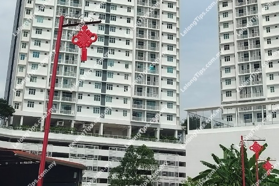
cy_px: -90
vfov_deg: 17.2
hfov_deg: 27.9
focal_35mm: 72
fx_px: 558
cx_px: 91
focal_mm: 6.06
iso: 50
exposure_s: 1/427
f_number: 1.7
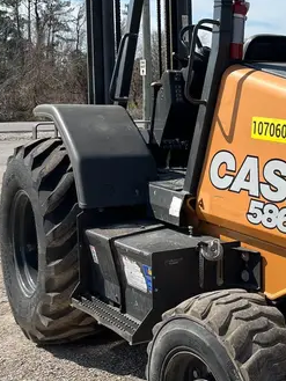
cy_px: 162
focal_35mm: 58
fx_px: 639
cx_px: 308
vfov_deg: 33.2
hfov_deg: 23.8
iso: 50
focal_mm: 5.1
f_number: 1.6
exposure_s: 1/4149
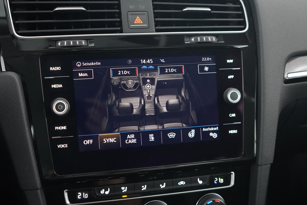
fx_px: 358
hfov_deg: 46.4
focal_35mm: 42
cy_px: 102
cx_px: 154
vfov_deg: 31.9
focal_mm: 28
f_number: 3.5
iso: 6400
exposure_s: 1/13
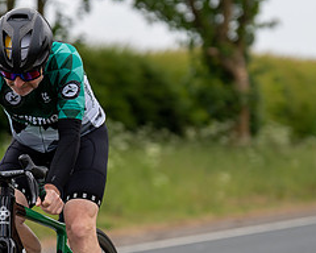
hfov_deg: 7.4
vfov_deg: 5.9
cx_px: 20
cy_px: 134
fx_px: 2441
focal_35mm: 261
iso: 200
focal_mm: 115
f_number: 3.2
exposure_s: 1/1250
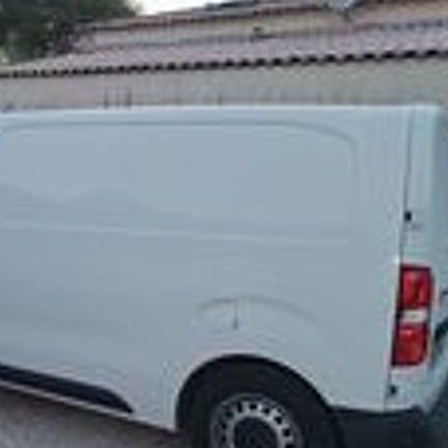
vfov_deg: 39.8
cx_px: 80
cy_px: 279
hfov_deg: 38.3
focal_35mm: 42
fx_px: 615
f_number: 1.8
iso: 25
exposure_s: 1/60
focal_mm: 4
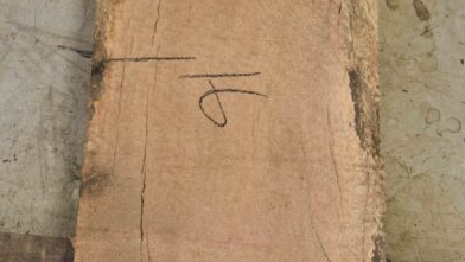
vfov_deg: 21.1
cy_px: 228
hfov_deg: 37.2
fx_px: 691
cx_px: 234
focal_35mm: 56
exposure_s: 1/125
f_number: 5.6
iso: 400
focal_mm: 35
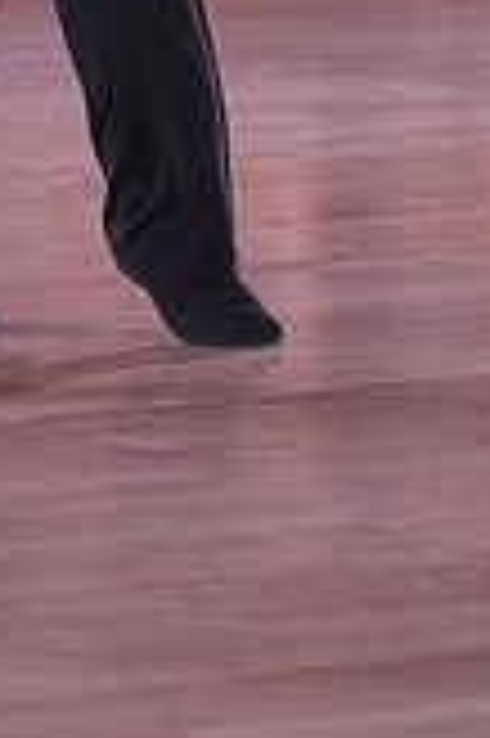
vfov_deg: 6.6
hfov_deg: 4.5
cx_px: -164
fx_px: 6240
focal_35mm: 305
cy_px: -554
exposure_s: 1/400
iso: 1600
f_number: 3.5
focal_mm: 86
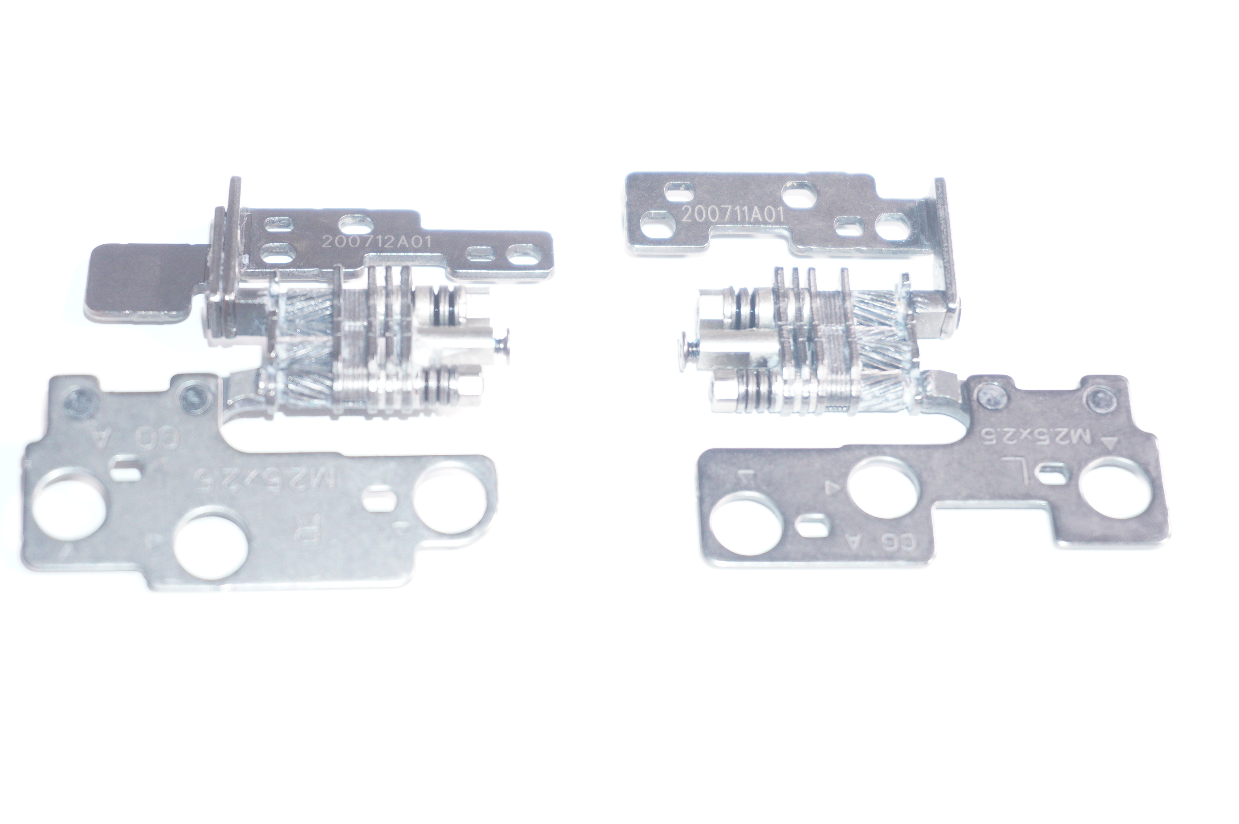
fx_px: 2579
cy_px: 412
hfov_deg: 27.0
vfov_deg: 18.1
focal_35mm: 75
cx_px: 620
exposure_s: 1/160
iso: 640
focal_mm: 50
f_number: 5.6
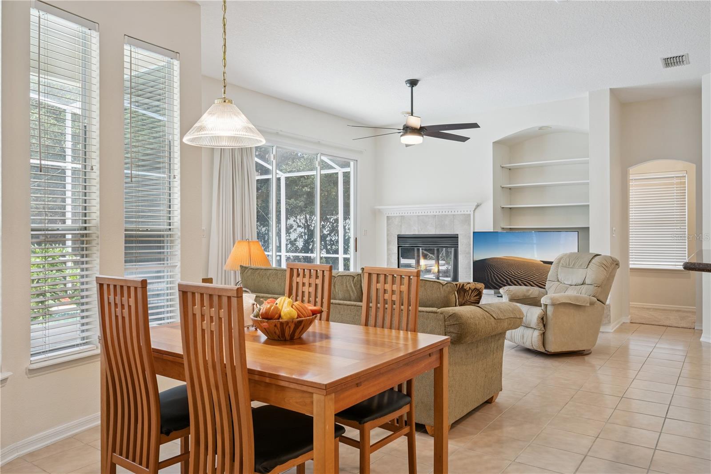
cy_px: 237
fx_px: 494
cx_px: 356
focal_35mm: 25
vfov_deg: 51.3
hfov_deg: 71.5
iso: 200
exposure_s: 1/6
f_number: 9
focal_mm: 25
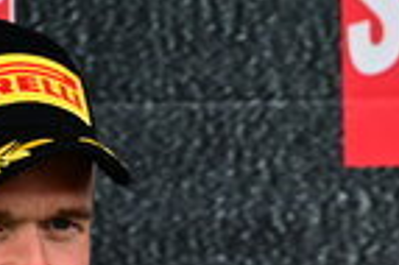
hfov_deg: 1.3
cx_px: 809
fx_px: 17303
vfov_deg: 0.9
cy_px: 562
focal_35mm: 1563
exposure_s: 1/500
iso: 250
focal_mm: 280
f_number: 4
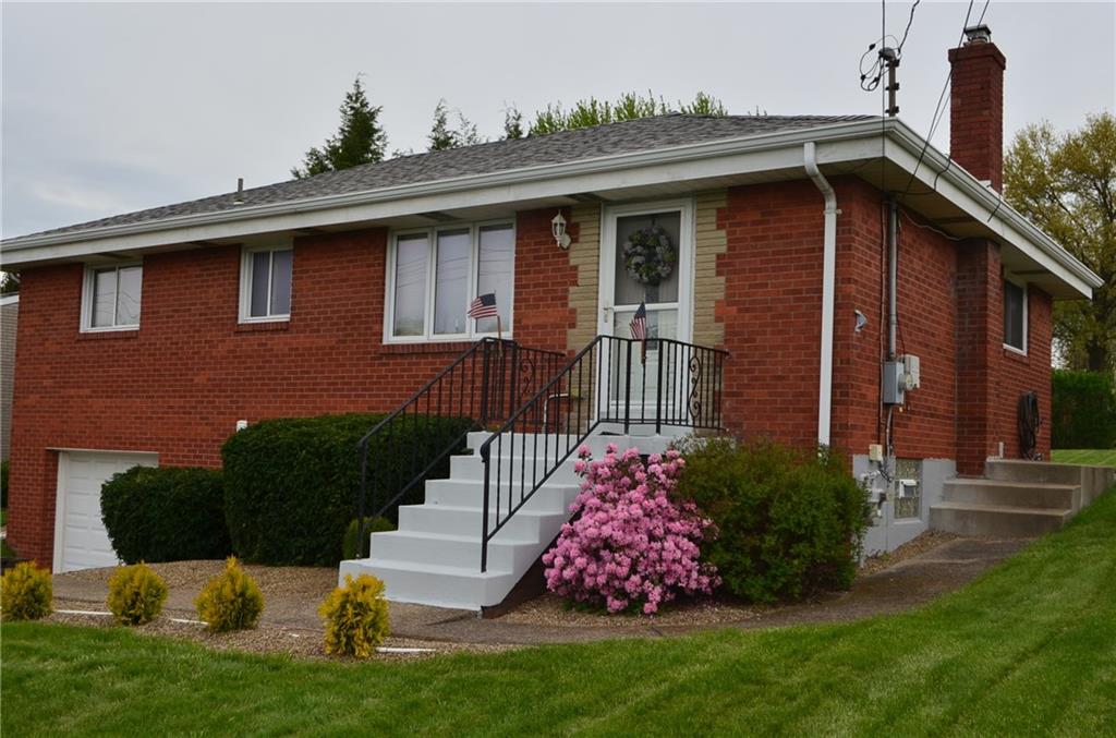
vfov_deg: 36.7
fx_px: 1113
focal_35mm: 36
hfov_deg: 53.3
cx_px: 558
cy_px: 369
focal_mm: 24
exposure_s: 1/250
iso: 400
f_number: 10
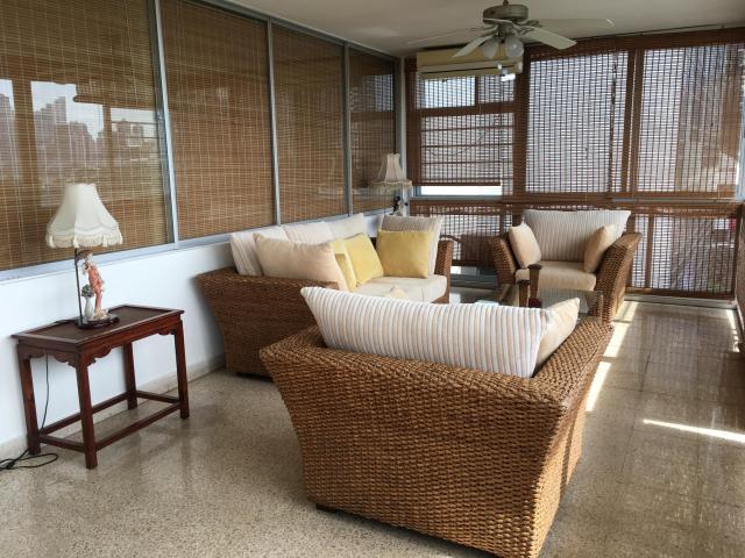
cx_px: 372
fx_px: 624
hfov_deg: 61.7
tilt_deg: -10.9
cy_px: 279
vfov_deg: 48.2
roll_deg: +1.9
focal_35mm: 29
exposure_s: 1/120
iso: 25
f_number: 2.2
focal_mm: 4.15
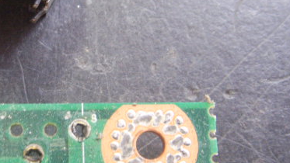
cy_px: 71
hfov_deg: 28.4
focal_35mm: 73
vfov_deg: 16.5
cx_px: 61
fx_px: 561
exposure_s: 1/10
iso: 152
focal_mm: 6.6
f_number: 3.5
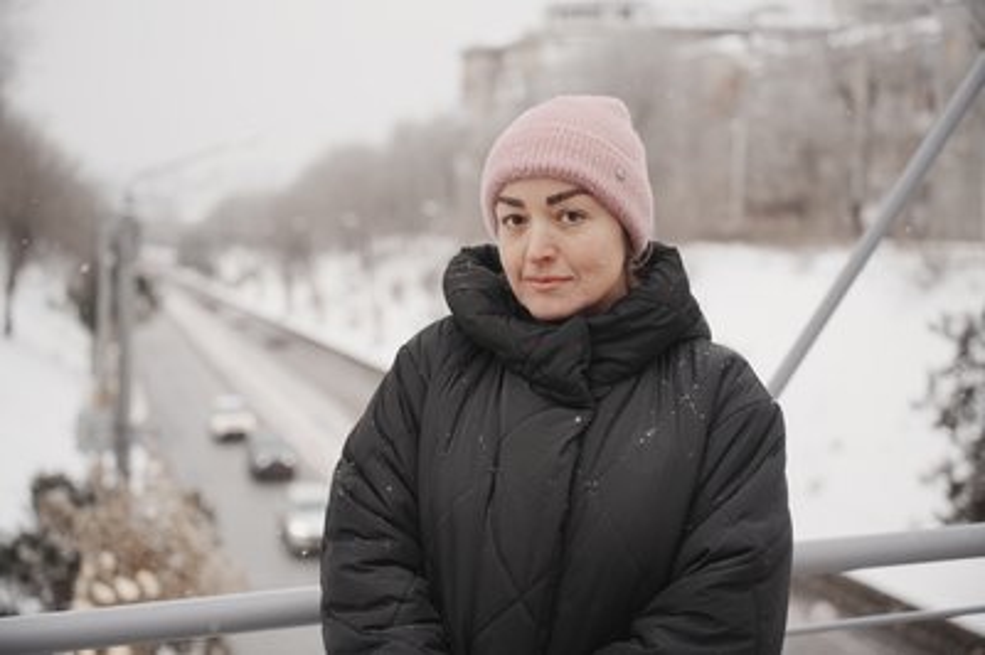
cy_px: 328
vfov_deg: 27.5
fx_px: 1340
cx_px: 492
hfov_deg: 40.4
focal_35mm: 49
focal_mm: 49
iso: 100
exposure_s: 1/640
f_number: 2.8
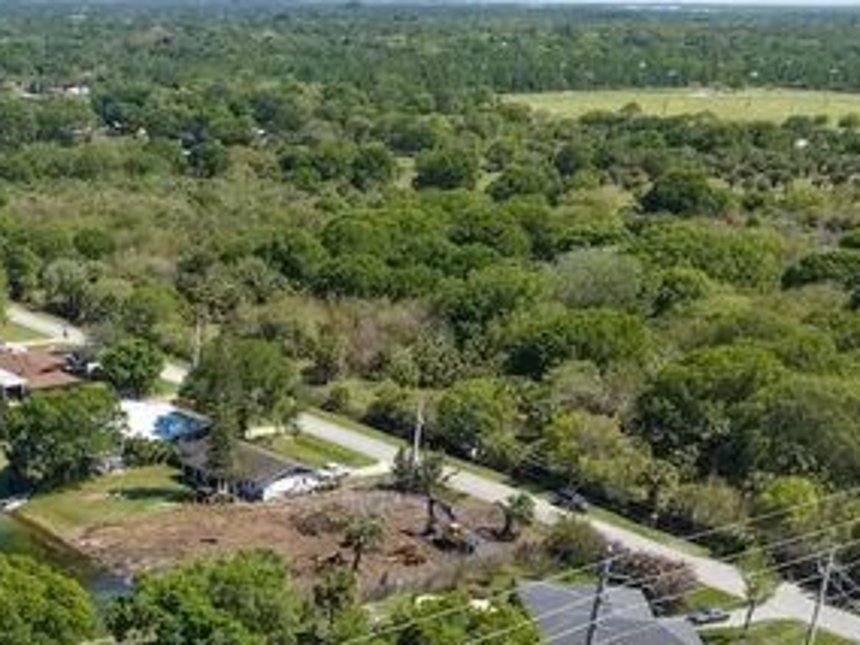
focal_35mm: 54
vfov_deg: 25.5
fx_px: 1342
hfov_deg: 33.0
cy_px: 663
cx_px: 30
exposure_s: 1/60
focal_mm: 12.29
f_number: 5.6
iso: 100
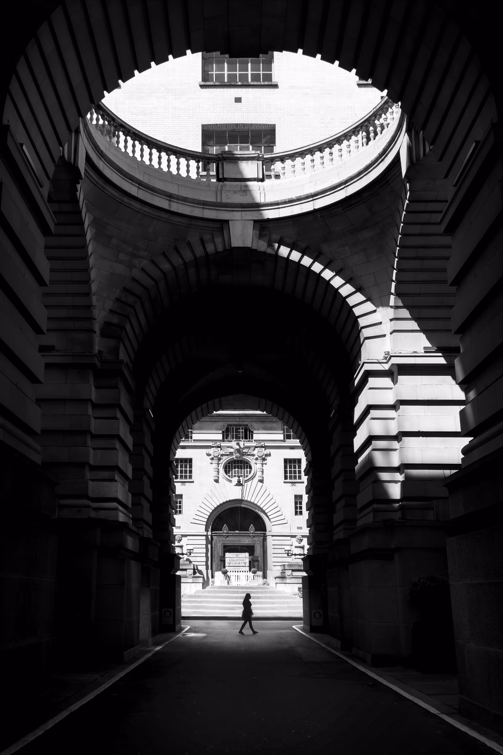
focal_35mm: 36
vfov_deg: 53.1
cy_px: 378
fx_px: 755
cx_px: 252
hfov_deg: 36.9
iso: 200
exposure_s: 1/500
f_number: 6.4
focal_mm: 24
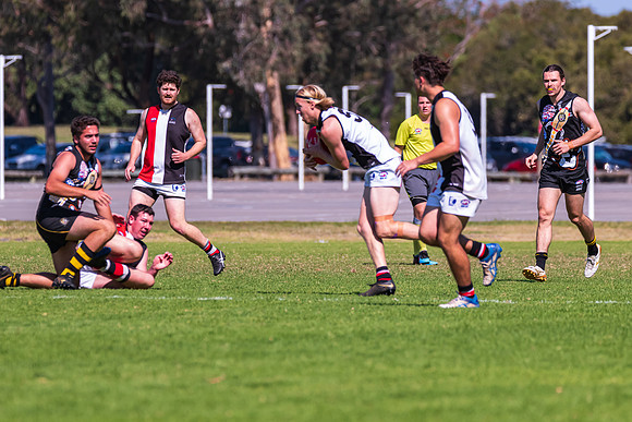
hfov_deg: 4.5
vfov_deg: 3.0
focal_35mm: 463
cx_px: 294
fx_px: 8124
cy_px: 247
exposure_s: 1/2500
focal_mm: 360
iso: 800
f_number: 6.3
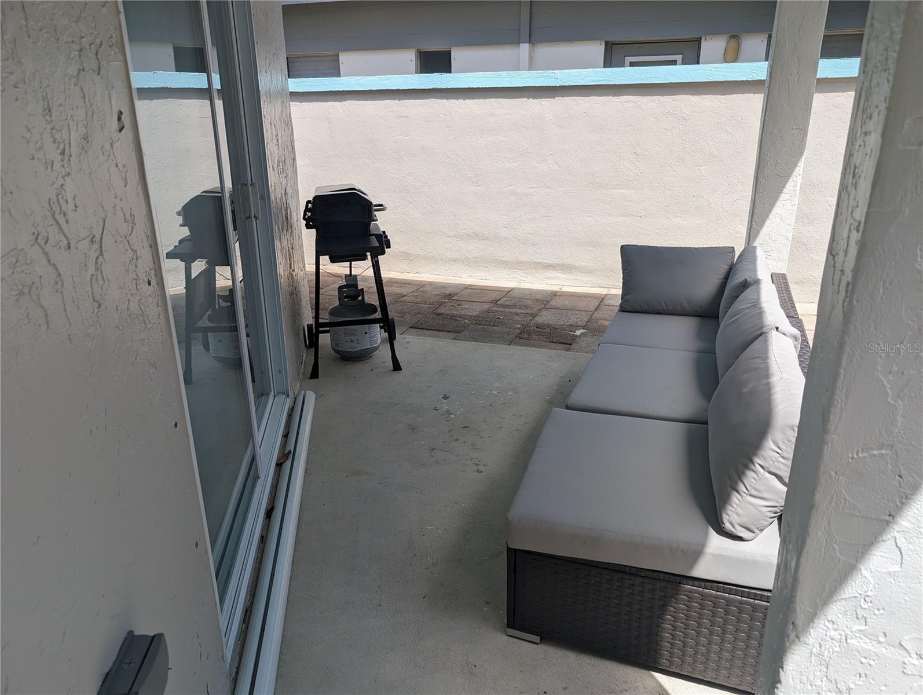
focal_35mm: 24
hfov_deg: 71.5
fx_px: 641
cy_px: 348
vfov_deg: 56.9
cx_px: 462
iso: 18
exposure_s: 1/682
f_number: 1.68
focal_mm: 6.9
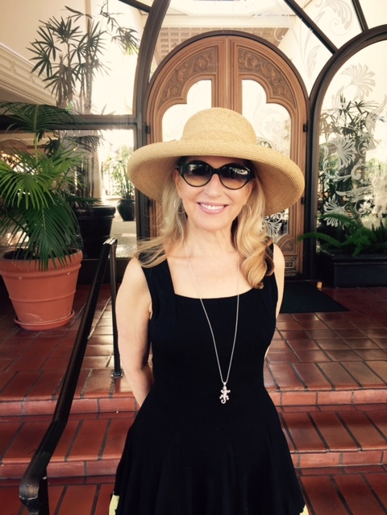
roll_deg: +0.6
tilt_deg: -6.4
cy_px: 258
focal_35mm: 29
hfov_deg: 48.2
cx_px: 194
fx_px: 432
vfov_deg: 61.7
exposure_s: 1/40
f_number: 2.2
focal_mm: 4.15
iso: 32
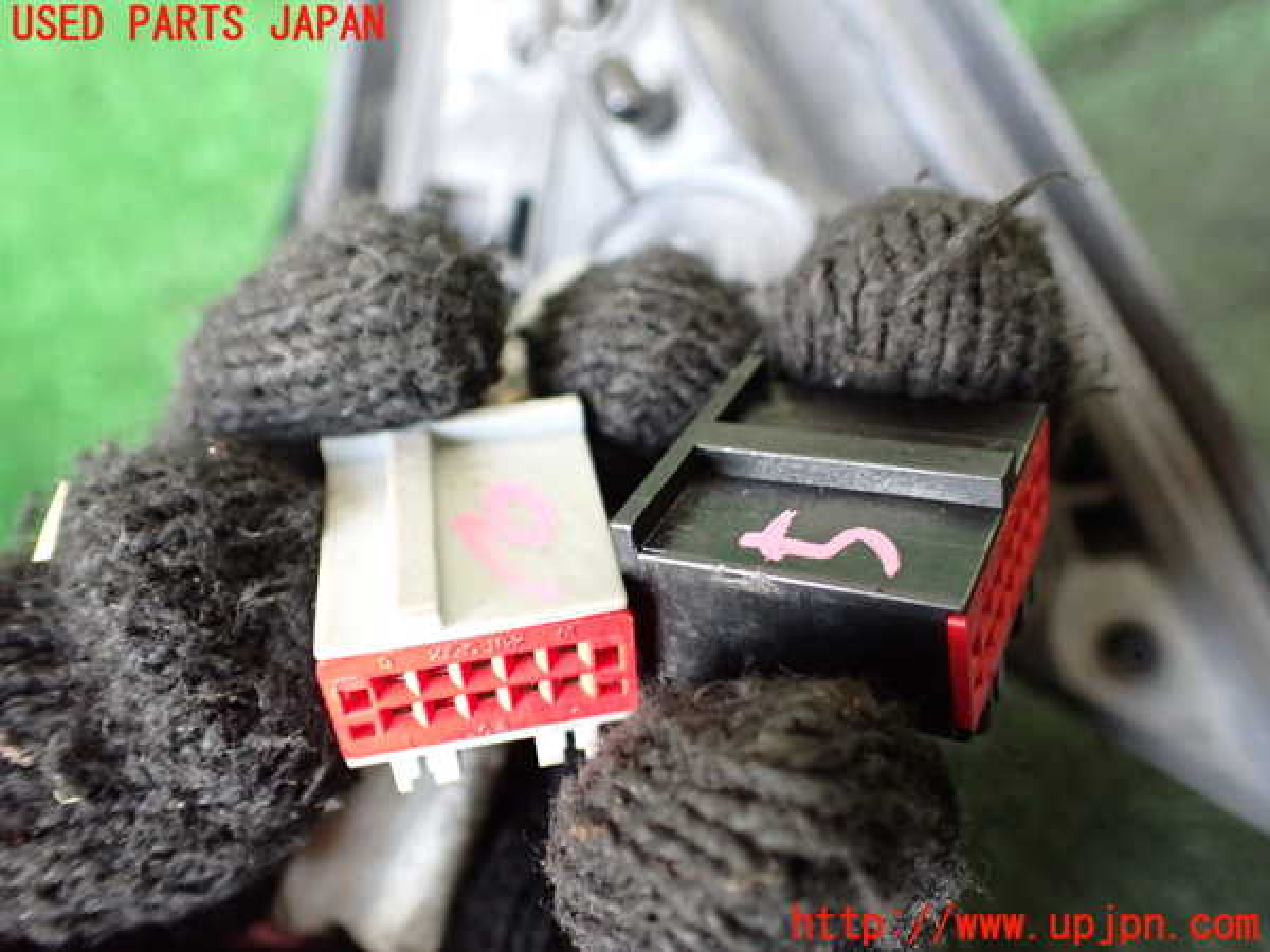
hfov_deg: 60.0
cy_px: 476
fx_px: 1101
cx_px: 635
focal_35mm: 30
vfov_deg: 46.8
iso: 800
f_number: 2.3
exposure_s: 1/80
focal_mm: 5.4
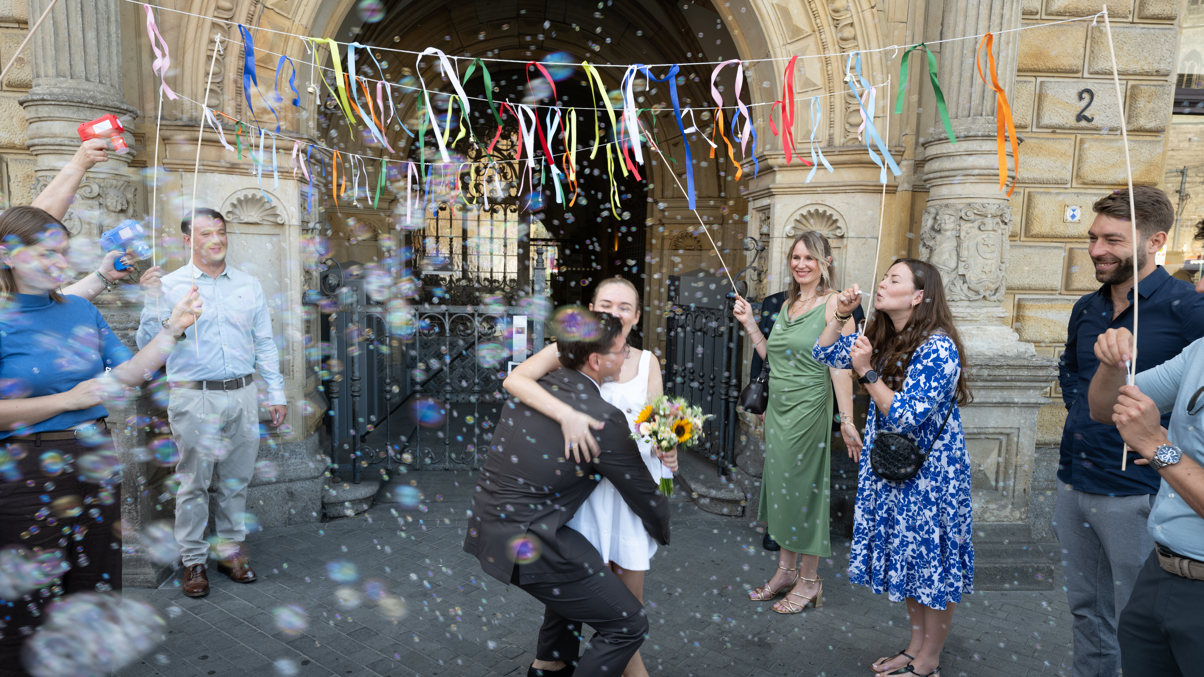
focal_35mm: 26
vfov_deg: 44.3
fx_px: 830
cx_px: 586
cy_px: 366
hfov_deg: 71.9
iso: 125
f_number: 6.3
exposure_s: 1/60
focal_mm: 24
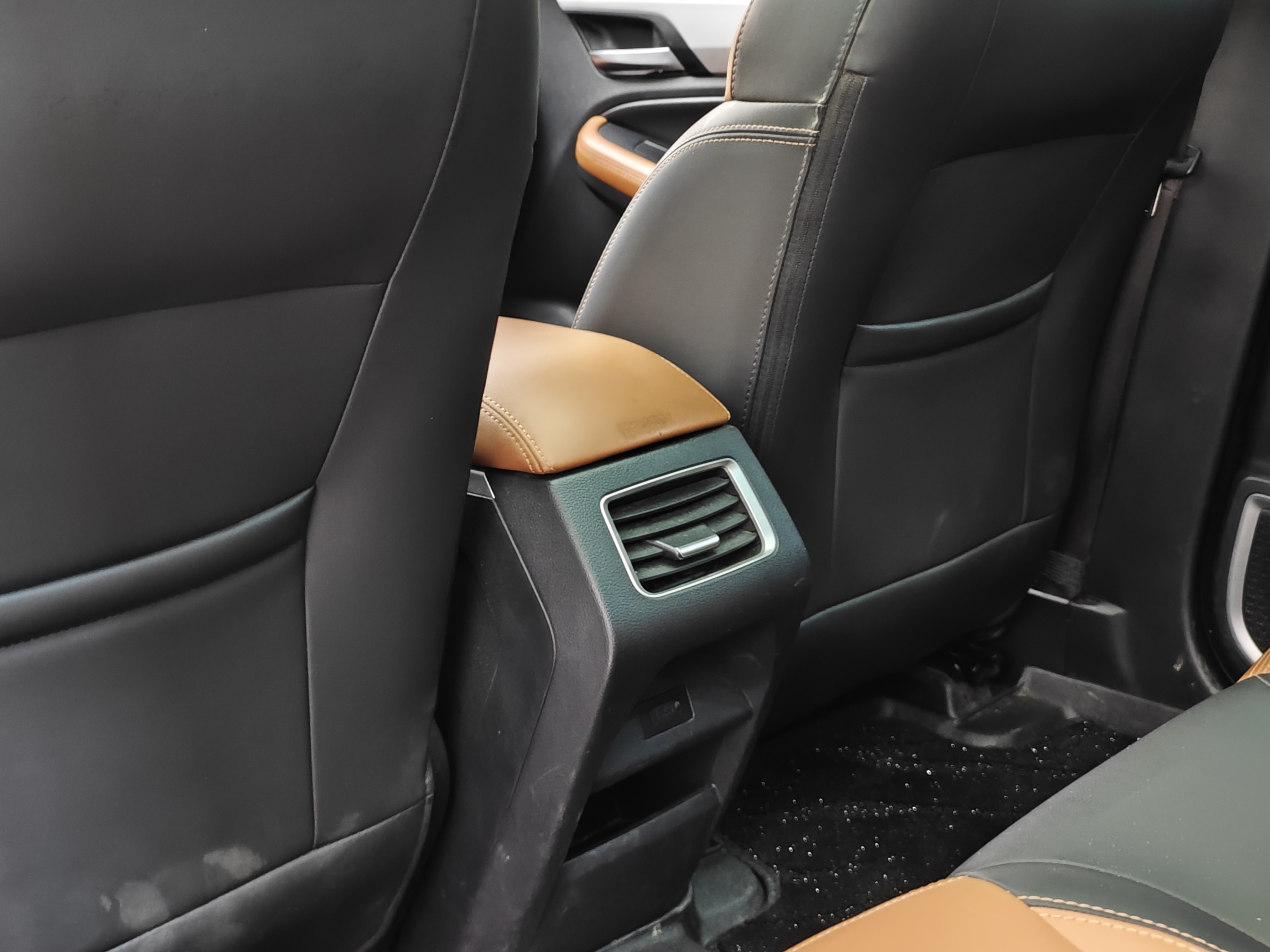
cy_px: 476
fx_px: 1688
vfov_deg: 31.5
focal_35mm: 46
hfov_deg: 41.2
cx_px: 635
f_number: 1.9
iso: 3200
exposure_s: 1/20
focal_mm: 8.7
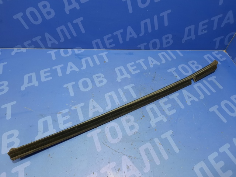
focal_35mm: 25
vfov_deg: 54.9
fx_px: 170
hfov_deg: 69.4
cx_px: 118
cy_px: 88
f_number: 2
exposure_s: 1/33
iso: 320
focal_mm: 4.6
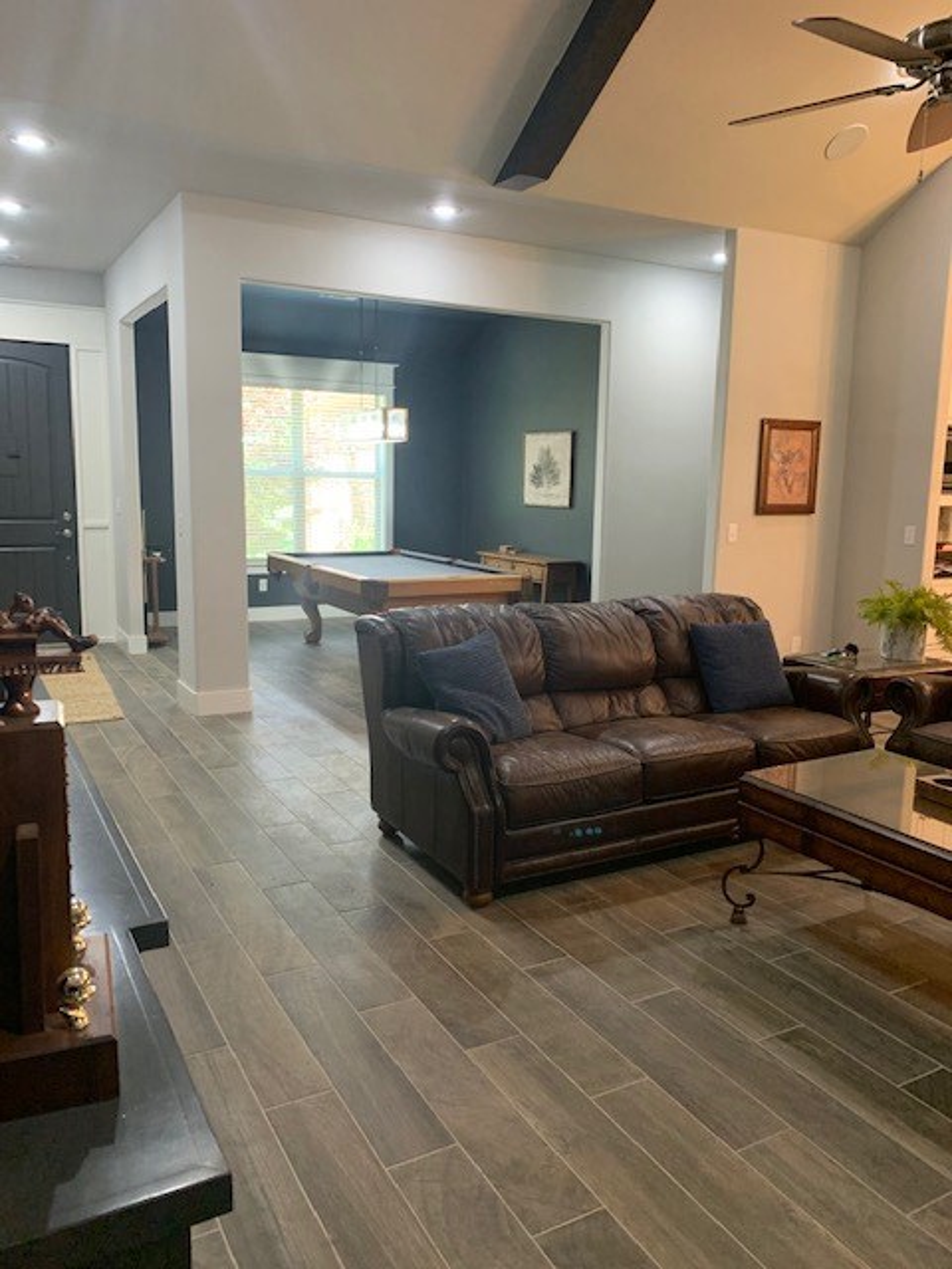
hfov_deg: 53.1
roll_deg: -2.0
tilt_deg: -9.0
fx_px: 953
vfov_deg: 67.3
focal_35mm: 26
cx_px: 476
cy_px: 634
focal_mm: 4.25
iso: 320
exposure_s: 1/60
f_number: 1.8
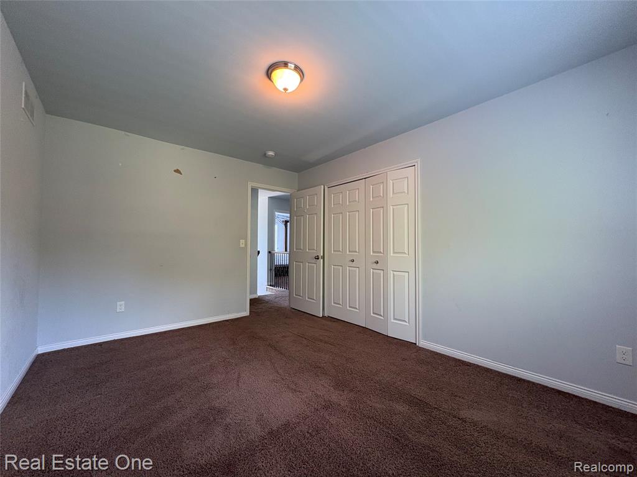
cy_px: 238
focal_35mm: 14
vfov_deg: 85.7
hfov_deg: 102.1
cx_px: 318
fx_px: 258
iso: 250
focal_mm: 2.22
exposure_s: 1/60
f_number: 2.2
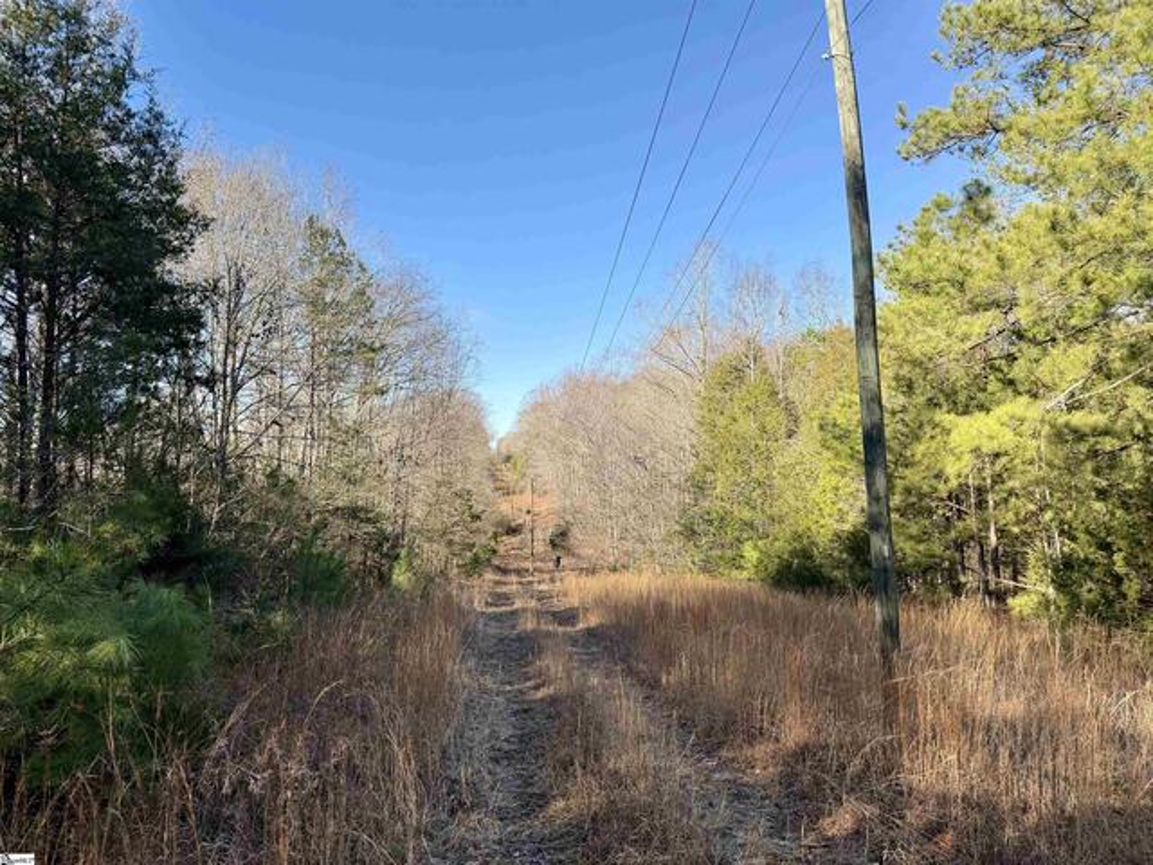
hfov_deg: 71.6
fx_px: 799
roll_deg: +0.0
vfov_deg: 56.8
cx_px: 576
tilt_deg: +2.4
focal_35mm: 24
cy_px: 432
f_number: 1.78
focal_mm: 6.76
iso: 100
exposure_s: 1/1271
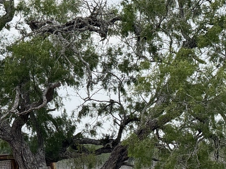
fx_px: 2212
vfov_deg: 4.4
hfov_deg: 5.8
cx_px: 47
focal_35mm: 339
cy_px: 173
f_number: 2.8
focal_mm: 15.66
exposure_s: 1/914
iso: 50
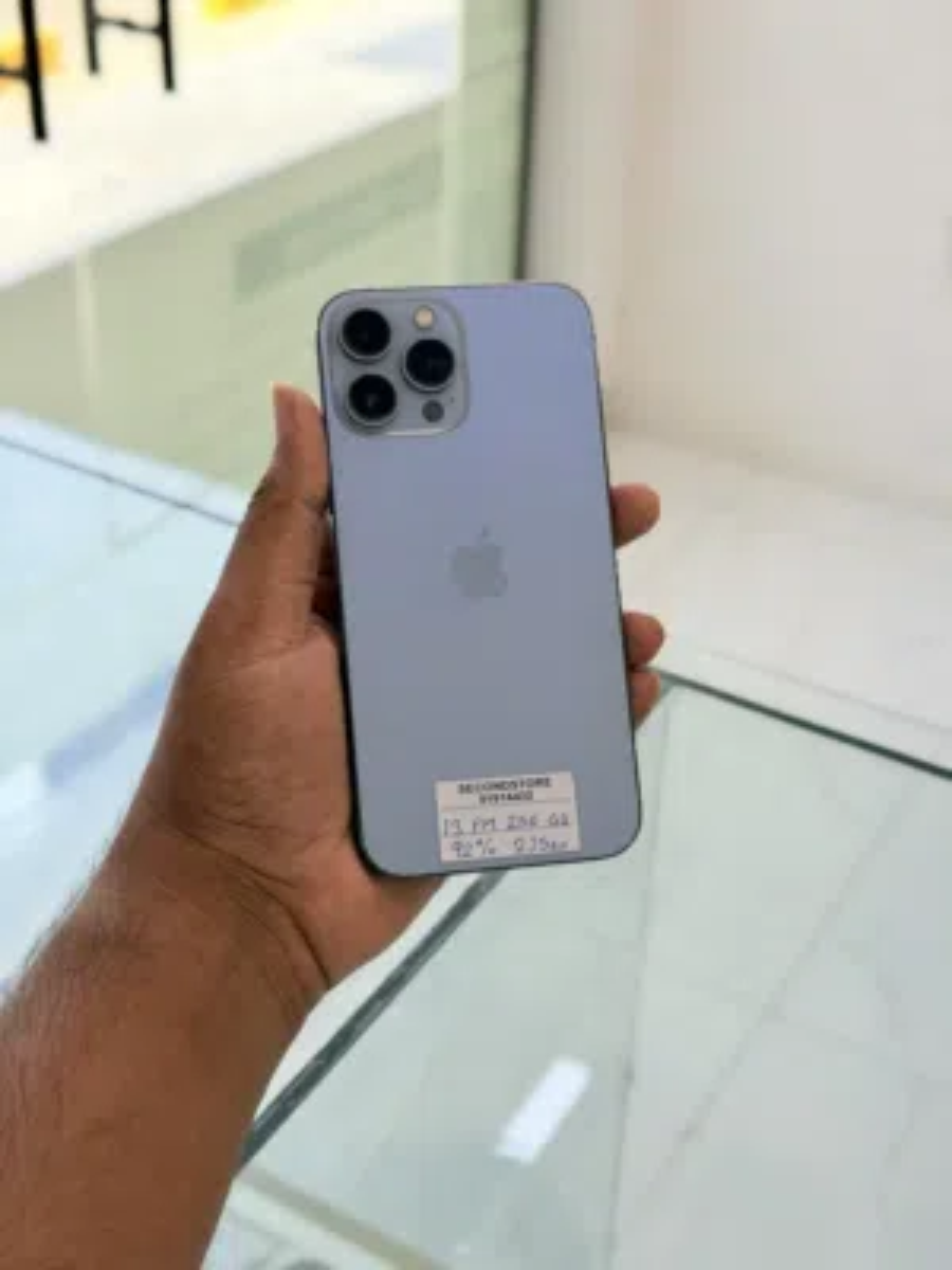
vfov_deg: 39.7
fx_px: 1760
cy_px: 635
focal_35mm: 48
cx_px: 476
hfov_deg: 30.3
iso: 80
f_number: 1.78
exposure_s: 1/1100
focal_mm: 6.76
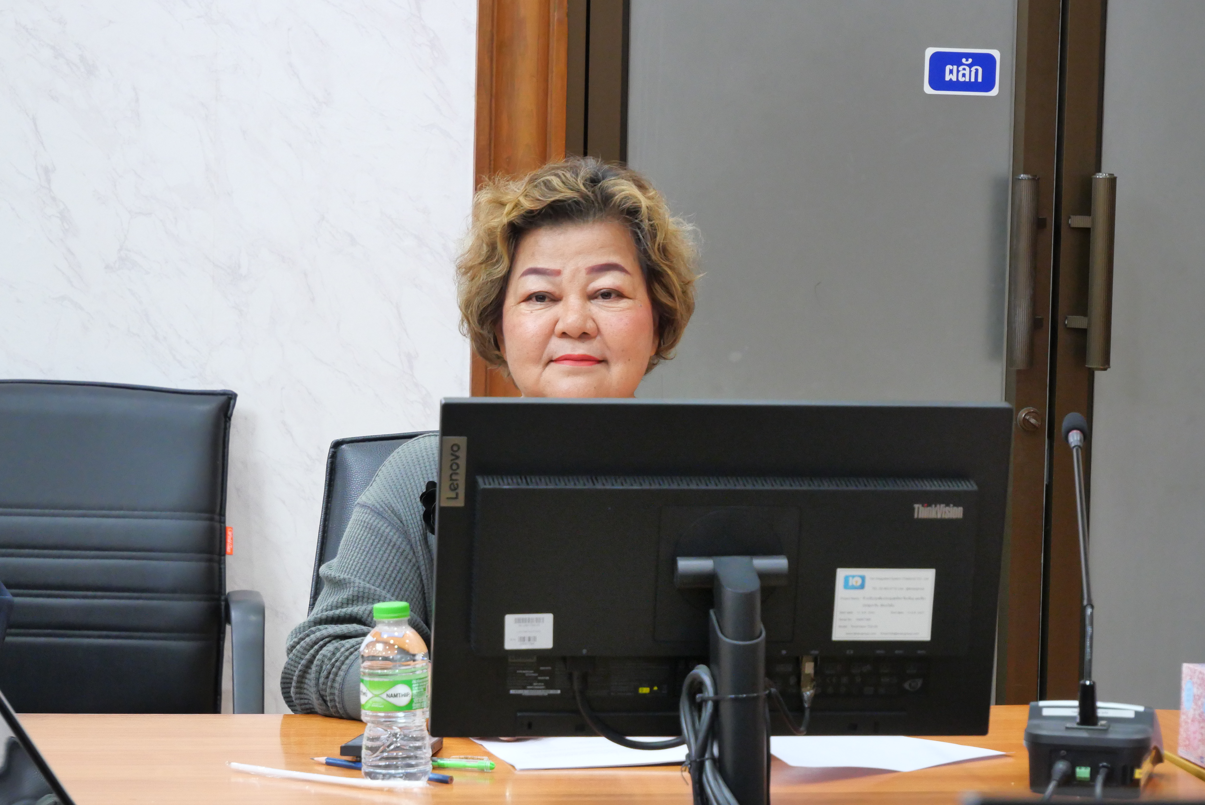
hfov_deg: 18.9
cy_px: 402
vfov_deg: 12.7
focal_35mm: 108
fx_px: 3617
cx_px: 602
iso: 2000
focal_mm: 52
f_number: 5.6
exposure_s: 1/20
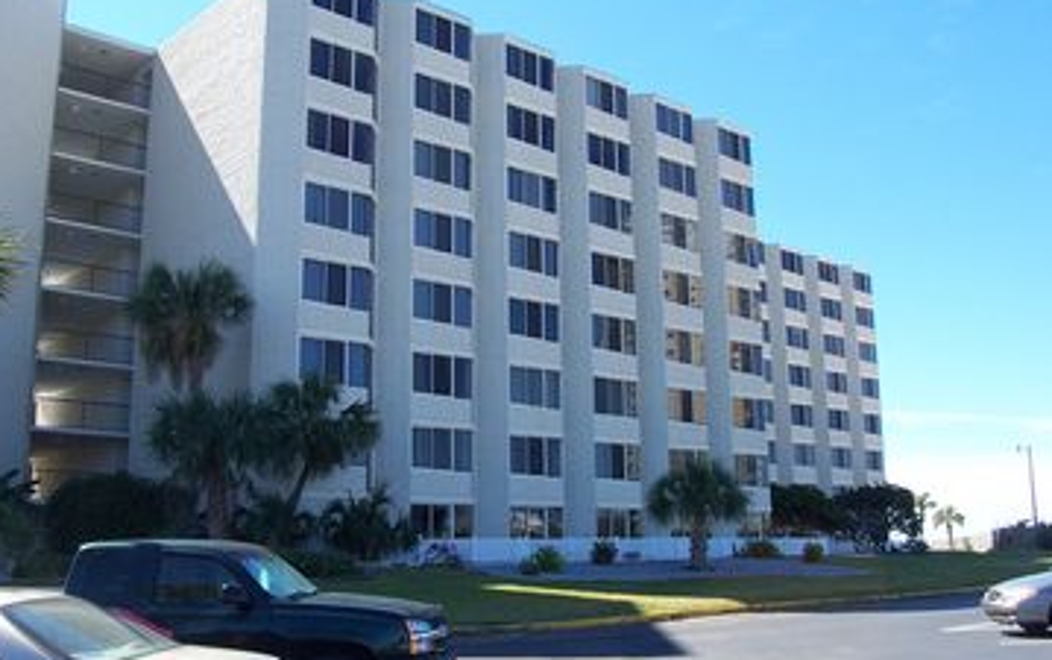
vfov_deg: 33.6
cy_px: 323
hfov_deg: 51.5
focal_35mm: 38
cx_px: 527
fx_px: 1090
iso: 80
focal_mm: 6
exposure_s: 1/250
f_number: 4
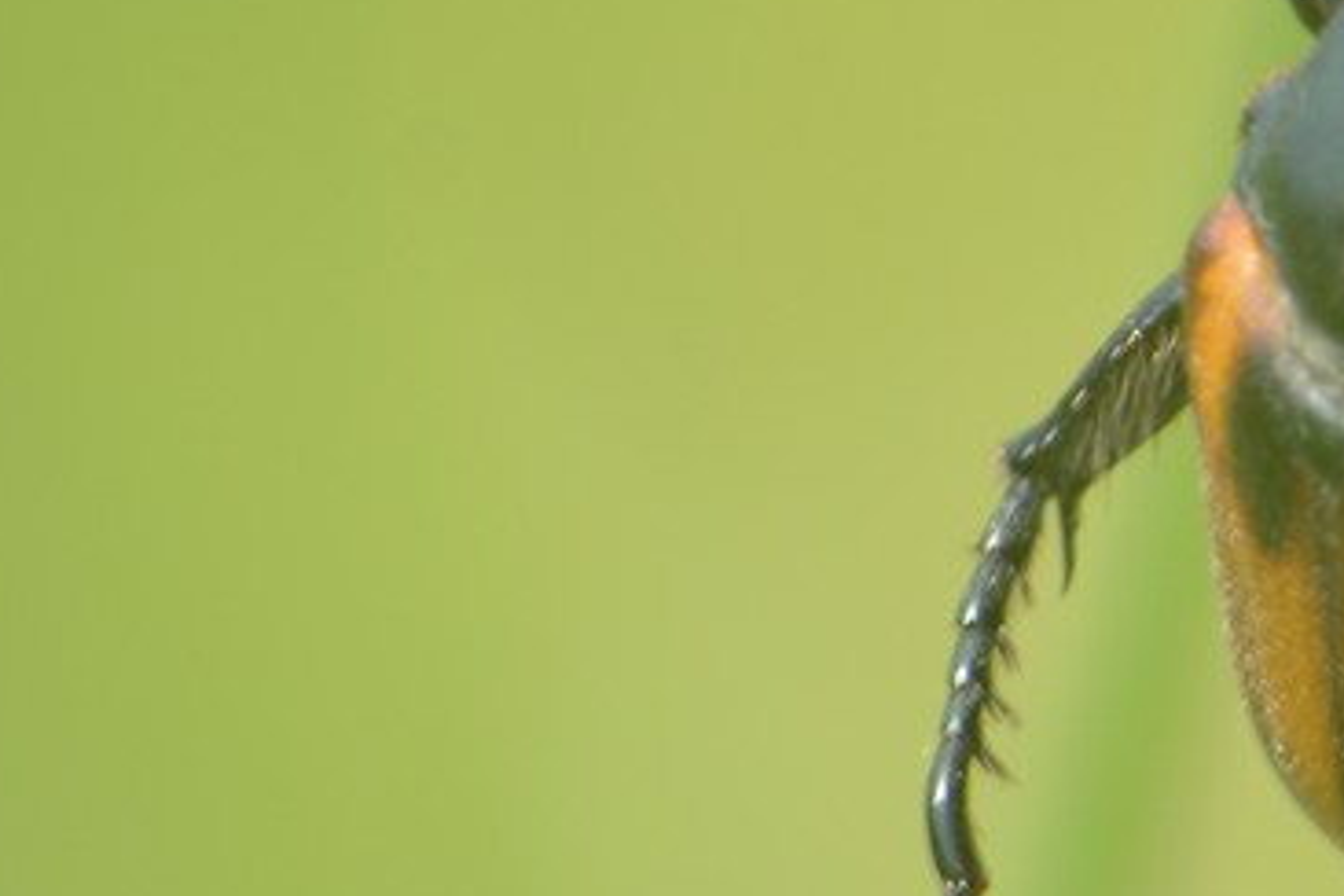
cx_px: 1296
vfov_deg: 1.3
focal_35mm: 1022
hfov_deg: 2.0
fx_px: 38152
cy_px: 444
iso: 180
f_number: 8
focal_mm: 260
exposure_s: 1/125
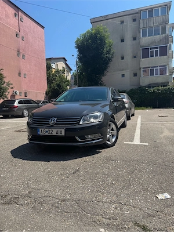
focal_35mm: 24
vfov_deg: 71.6
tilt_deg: -3.9
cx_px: 87
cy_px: 116
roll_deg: +1.4
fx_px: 161
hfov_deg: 56.8
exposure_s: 1/4608
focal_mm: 6.76
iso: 80
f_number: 1.78
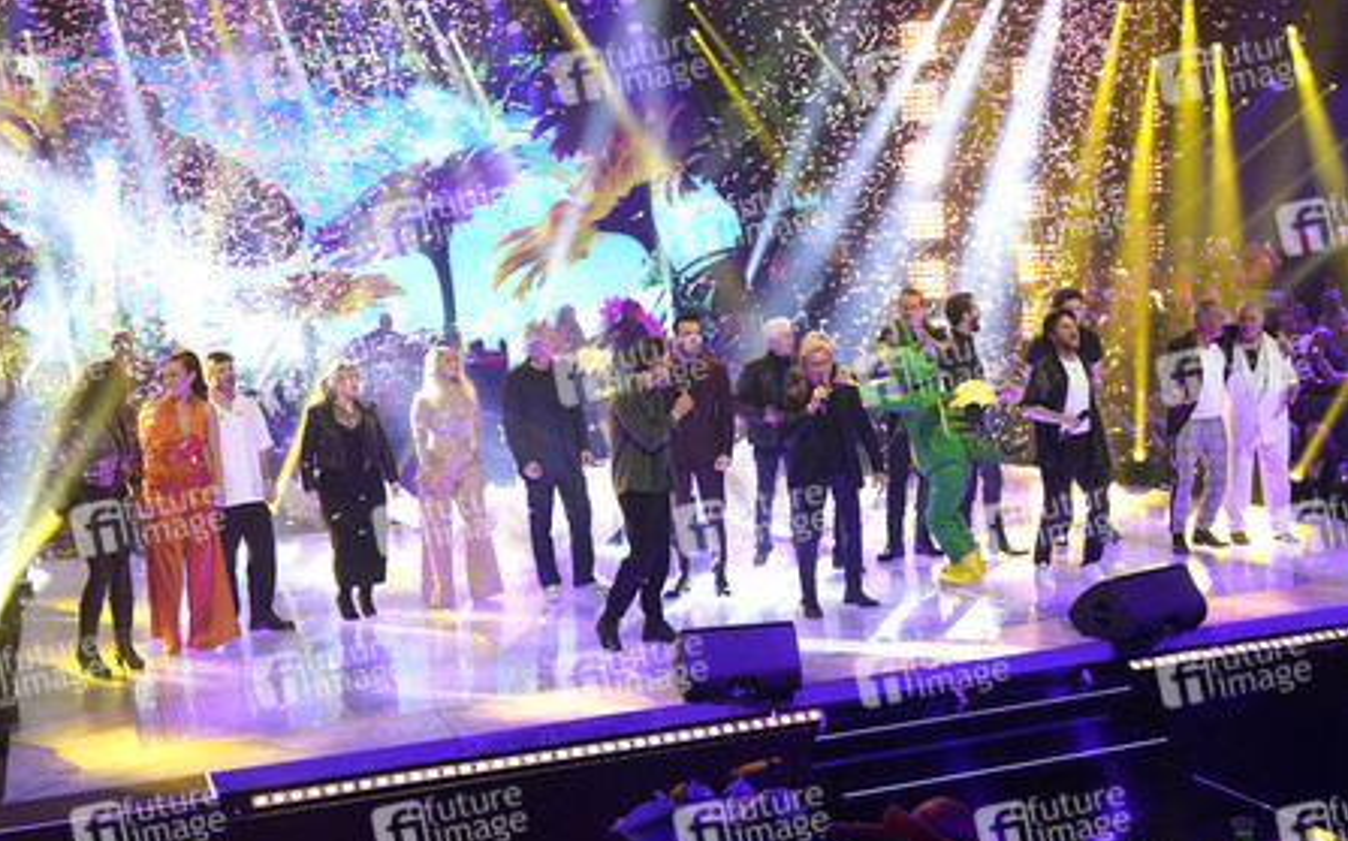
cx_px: 671
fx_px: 1322
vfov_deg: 35.3
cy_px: 446
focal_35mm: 36
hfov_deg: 54.0
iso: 3200
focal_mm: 35
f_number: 5.6
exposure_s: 1/160
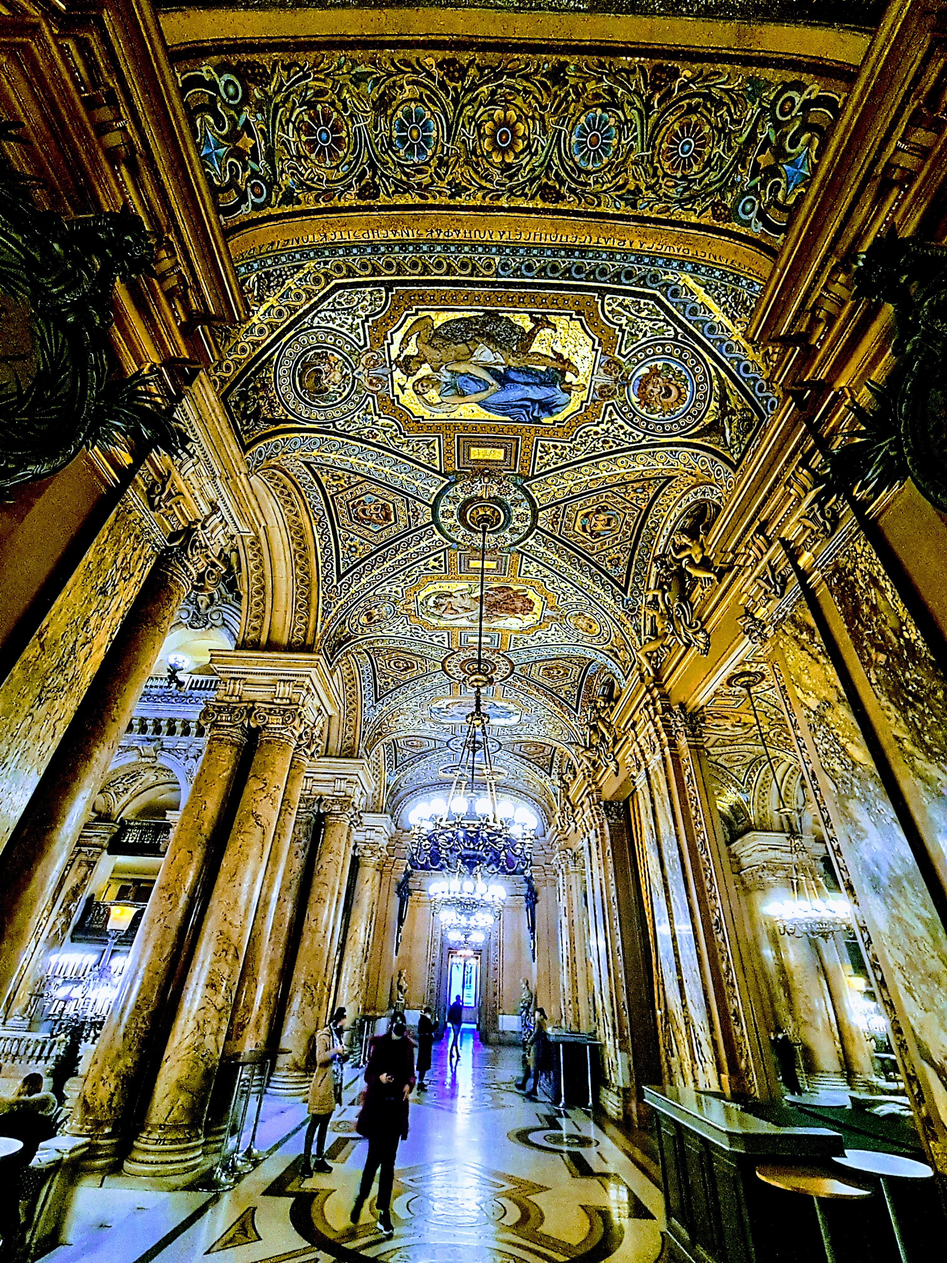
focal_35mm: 13
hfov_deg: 89.9
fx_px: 474
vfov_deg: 106.2
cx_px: 474
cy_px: 632
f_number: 2.2
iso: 800
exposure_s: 1/33
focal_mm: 2.2
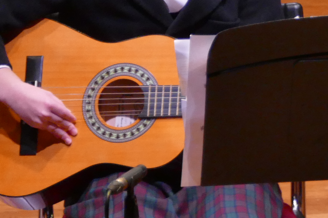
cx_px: 549
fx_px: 10875
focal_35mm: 1194
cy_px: 87
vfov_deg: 1.2
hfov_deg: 1.7
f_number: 4
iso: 1000
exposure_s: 1/125
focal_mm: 114.8
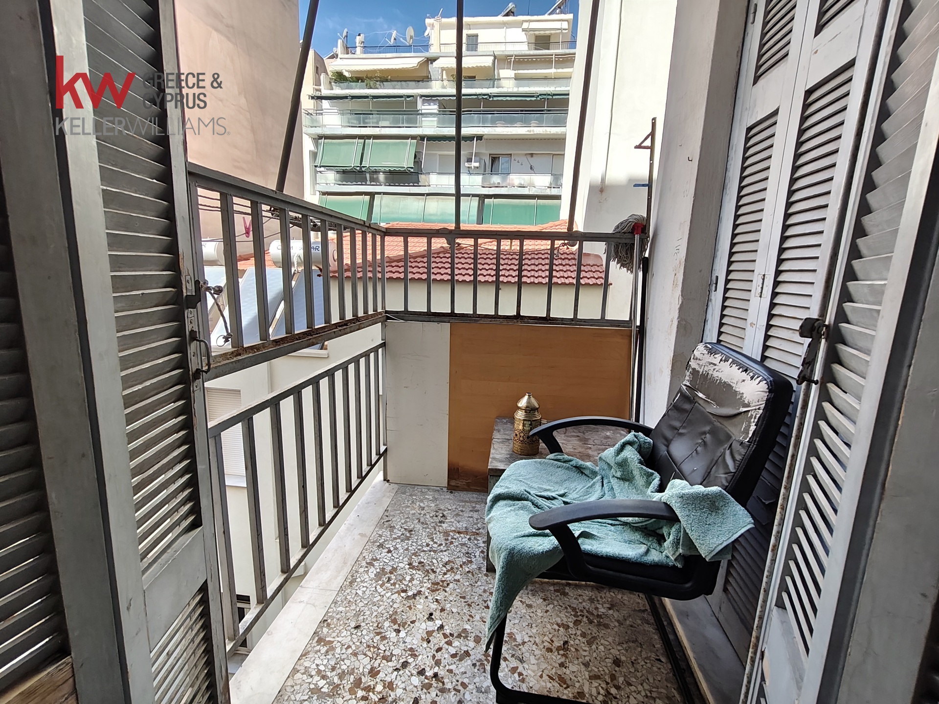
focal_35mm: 15
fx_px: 407
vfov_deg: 81.7
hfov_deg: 98.2
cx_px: 470
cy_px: 352
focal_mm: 1.67
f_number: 2.2
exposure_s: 1/100
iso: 64
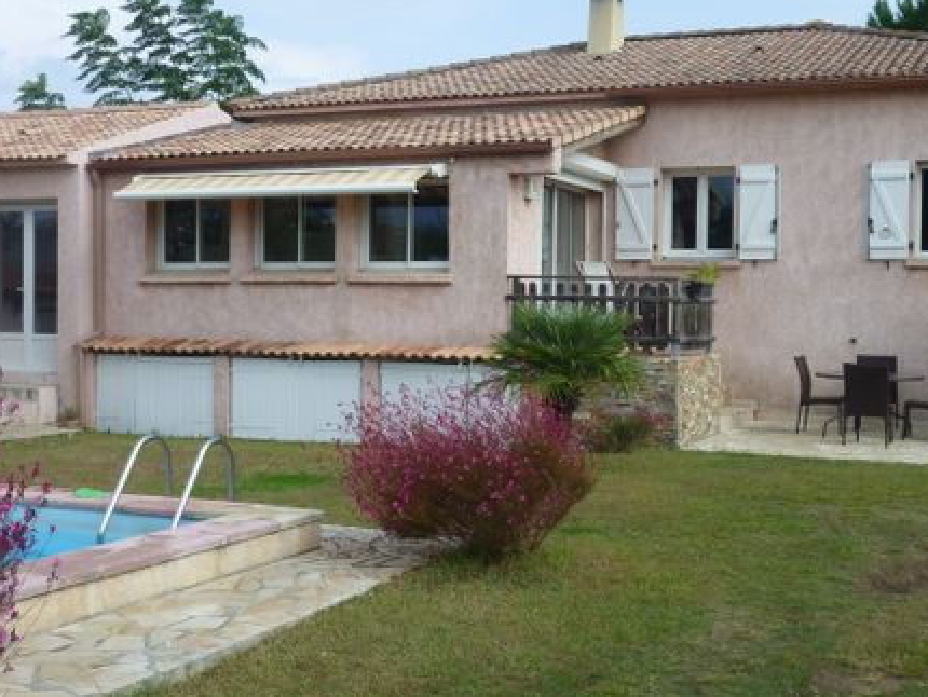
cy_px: 332
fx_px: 1234
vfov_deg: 31.5
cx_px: 533
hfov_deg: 41.1
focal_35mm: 46
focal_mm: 5.9
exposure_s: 1/500
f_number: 3.7
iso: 80
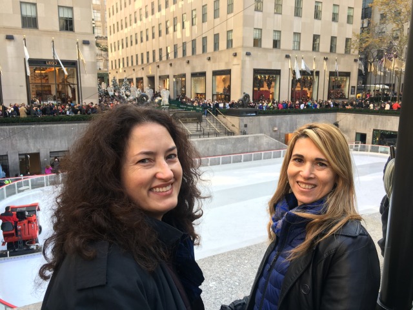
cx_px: 206
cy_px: 155
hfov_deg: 61.7
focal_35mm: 29
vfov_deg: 48.2
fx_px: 346
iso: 25
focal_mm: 4.15
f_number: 2.2
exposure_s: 1/60
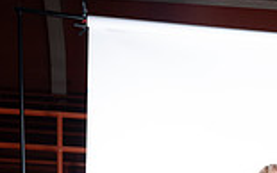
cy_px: 380
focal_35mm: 89
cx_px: 264
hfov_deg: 22.5
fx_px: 672
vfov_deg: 12.4
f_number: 5.6
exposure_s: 1/250
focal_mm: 30
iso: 400
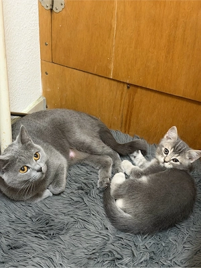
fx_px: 372
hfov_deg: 30.3
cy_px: 134
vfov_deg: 39.7
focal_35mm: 48
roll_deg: -5.2
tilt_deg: -33.6
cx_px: 100
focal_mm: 6.76
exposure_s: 1/33
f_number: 1.78
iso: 500
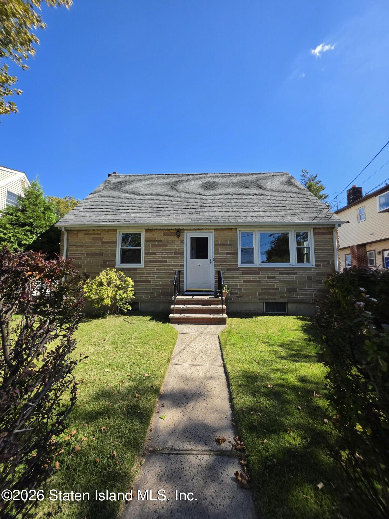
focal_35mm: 13
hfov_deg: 89.9
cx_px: 194
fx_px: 195
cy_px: 260
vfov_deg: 106.2
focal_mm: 2.2
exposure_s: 1/2000
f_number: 1.9
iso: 64
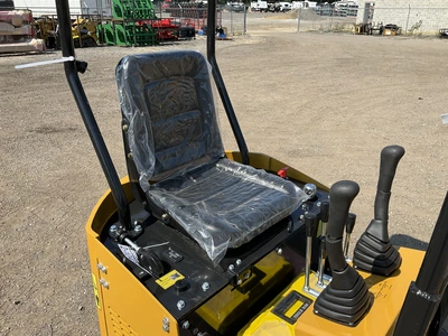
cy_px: 168
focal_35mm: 29
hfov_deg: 61.7
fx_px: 375
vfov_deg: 48.2
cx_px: 224
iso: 25
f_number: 1.8
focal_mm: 3
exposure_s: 1/1342
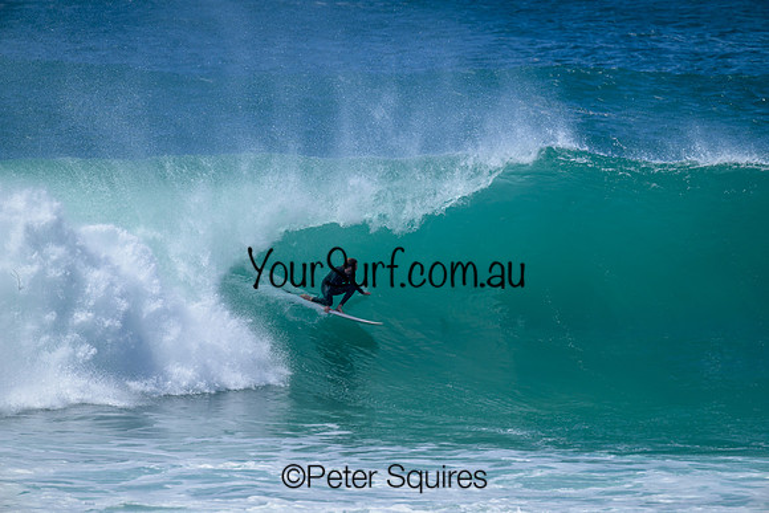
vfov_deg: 2.5
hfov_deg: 3.7
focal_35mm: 560
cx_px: 384
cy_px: 256
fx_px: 11964
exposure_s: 1/2000
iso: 450
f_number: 8
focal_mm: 560
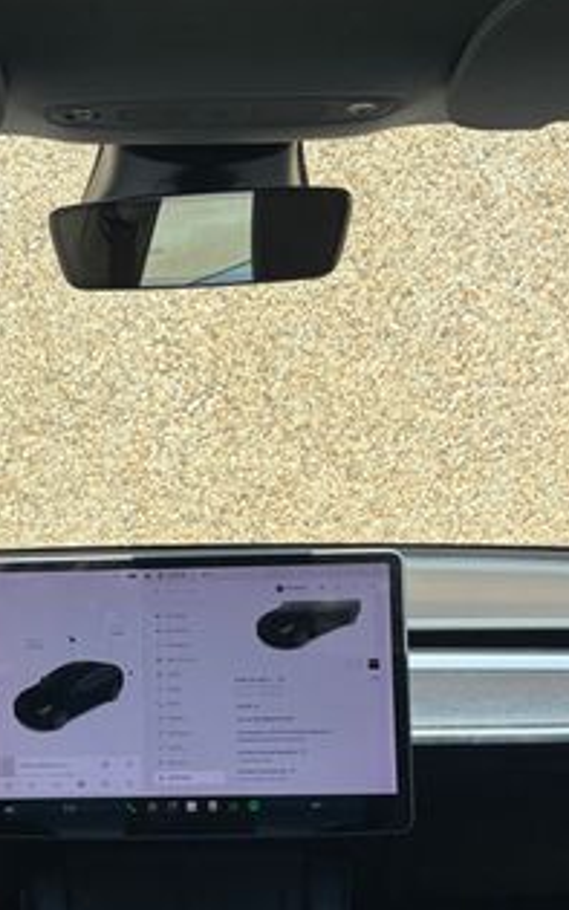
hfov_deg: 22.7
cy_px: 659
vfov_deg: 35.6
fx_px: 1389
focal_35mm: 56
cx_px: 90
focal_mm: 5.96
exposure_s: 1/1155
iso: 50
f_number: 1.6
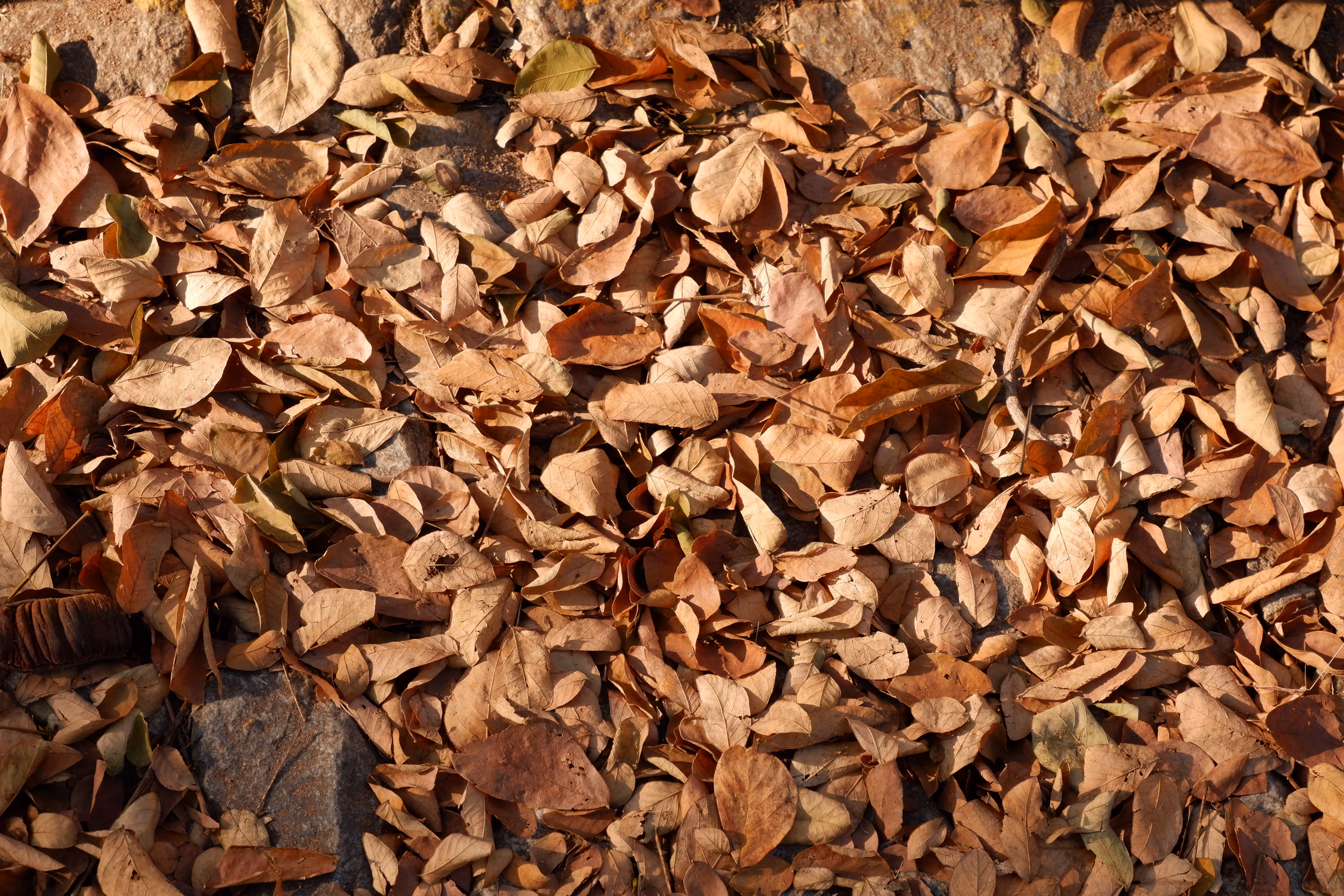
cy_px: 448
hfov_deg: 29.7
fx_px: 2538
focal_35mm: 68
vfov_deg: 20.0
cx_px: 672
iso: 400
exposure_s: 1/640
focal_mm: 45
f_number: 5.6
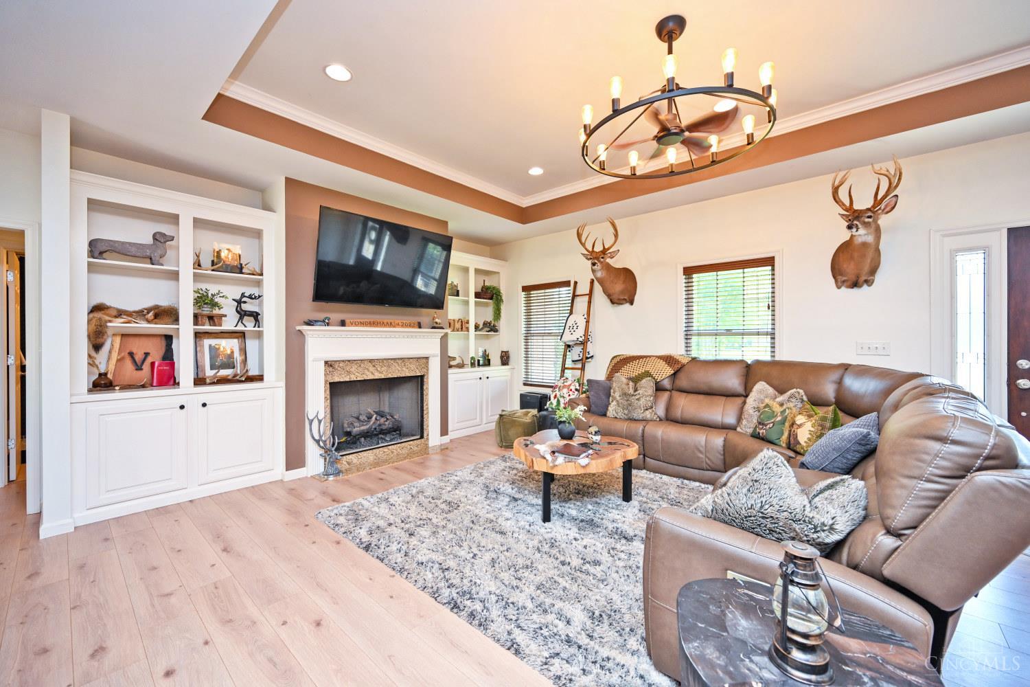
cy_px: 344
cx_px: 515
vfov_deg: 81.2
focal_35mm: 14
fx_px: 401
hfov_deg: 104.3
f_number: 4
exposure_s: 1/60
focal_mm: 14
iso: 360
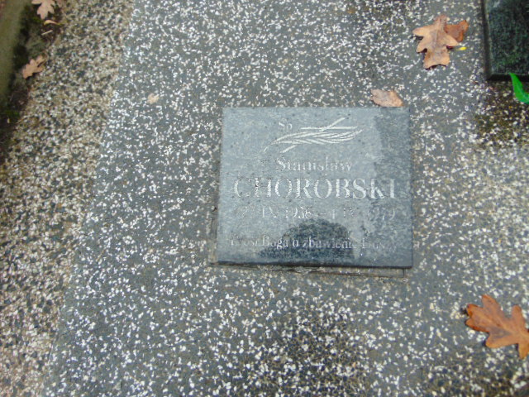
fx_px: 382
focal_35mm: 25
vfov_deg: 54.9
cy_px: 198
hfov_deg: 69.4
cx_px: 264
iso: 160
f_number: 3
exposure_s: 1/125
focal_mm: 4.5
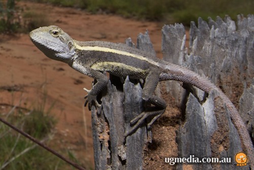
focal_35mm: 15
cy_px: 85
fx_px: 106
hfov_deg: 100.4
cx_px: 127
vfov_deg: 77.4
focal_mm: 10
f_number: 13
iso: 100
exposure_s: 1/250
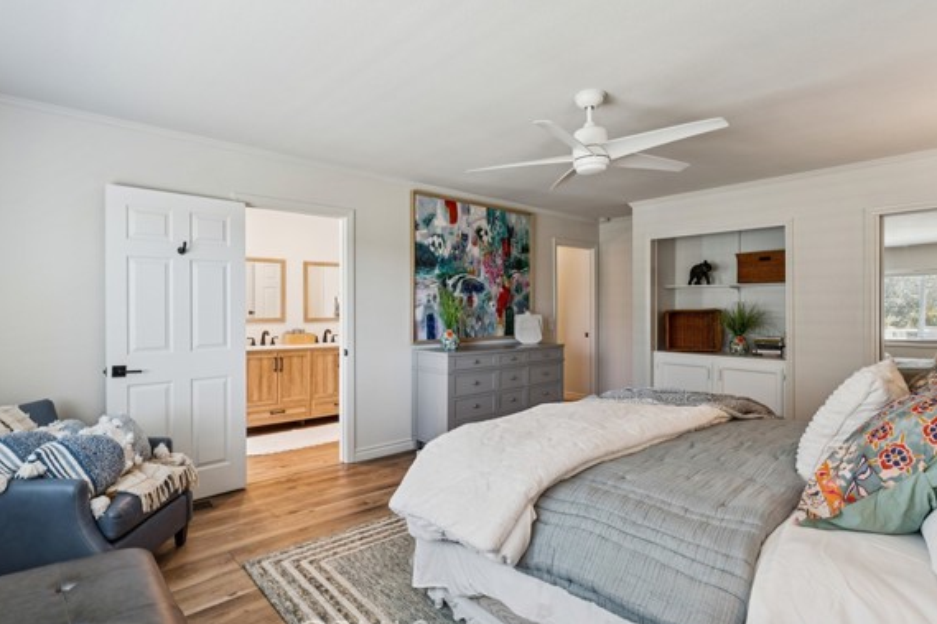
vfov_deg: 65.1
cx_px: 463
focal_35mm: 19
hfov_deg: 87.6
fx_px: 489
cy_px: 308
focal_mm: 16.7
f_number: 13
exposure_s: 1/1.25
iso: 100
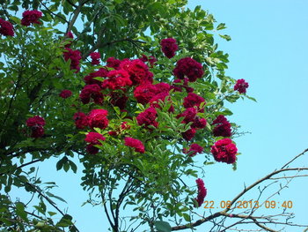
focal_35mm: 113
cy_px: 116
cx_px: 154
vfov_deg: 13.1
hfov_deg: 17.4
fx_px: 1006
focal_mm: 16
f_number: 5.8
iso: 80
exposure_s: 1/100
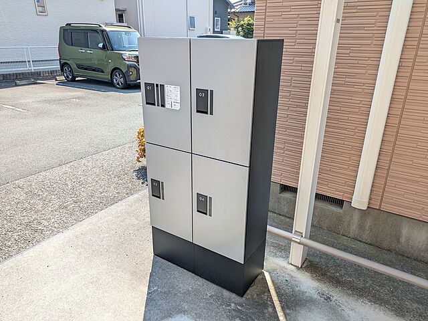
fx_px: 309
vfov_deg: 54.9
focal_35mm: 25
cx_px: 214
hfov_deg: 69.4
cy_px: 160
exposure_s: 1/426
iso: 36
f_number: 1.89
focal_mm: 5.43
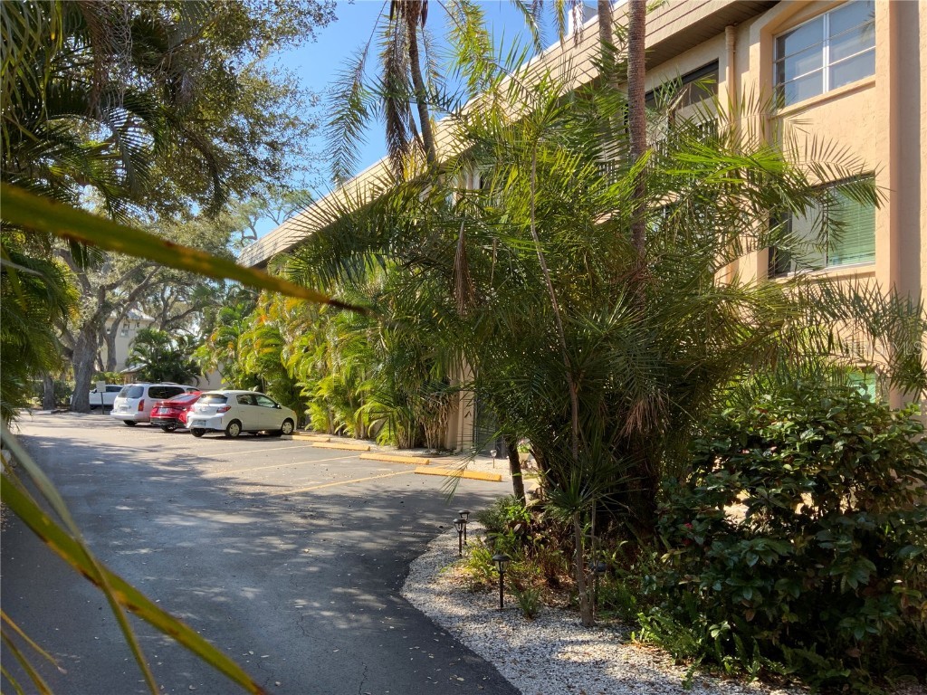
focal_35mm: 29
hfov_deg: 61.7
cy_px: 348
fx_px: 777
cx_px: 464
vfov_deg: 48.2
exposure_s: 1/391
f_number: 1.8
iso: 16
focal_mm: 3
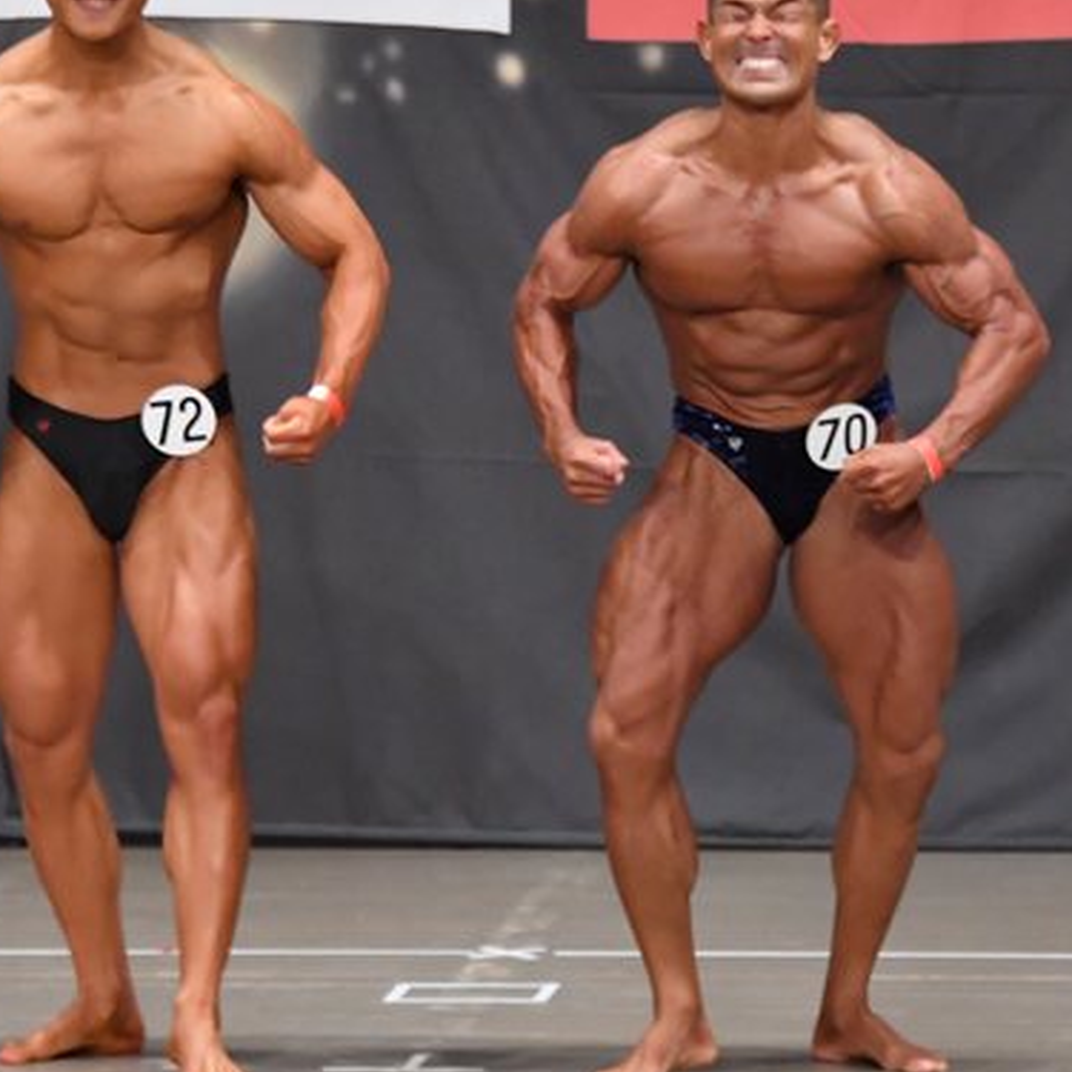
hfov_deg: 4.9
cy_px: 546
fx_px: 12438
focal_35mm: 355
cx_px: 516
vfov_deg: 4.9
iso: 6400
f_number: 5.6
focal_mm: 135
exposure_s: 1/400
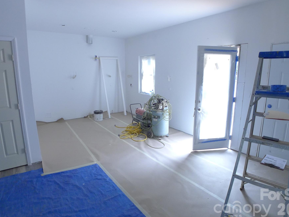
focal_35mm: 27
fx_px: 225
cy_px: 108
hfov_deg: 65.3
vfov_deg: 51.4
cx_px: 144
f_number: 2
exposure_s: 1/50
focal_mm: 5.1
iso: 400
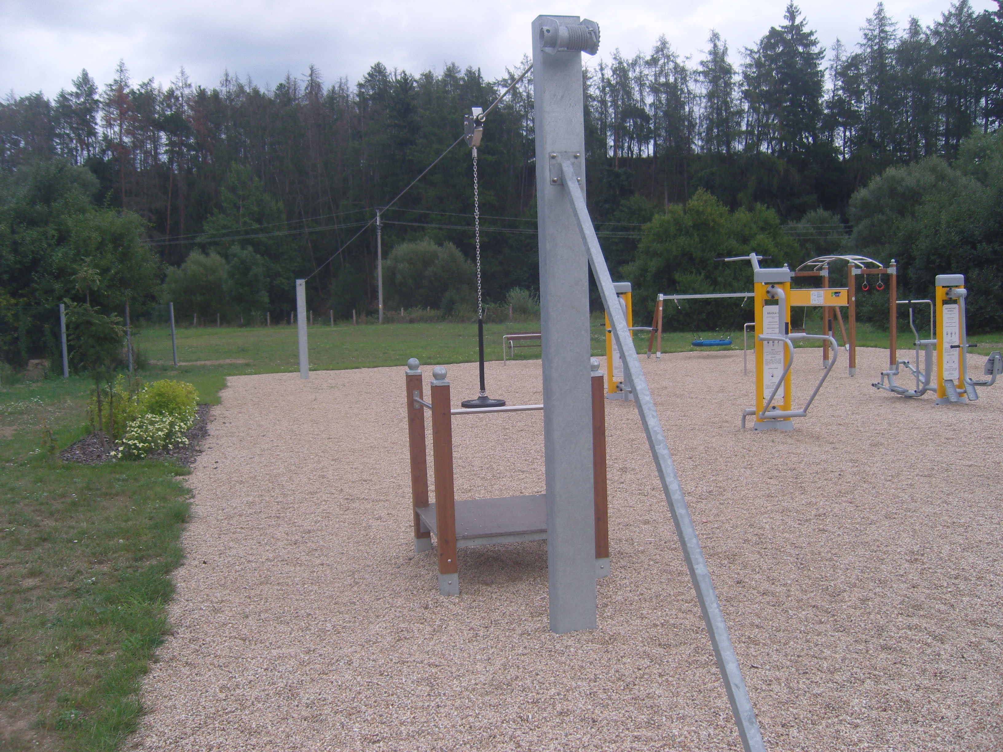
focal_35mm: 34
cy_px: 376
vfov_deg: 41.8
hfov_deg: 54.0
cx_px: 502
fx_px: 985
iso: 100
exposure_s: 1/100
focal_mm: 7.3
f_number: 2.8
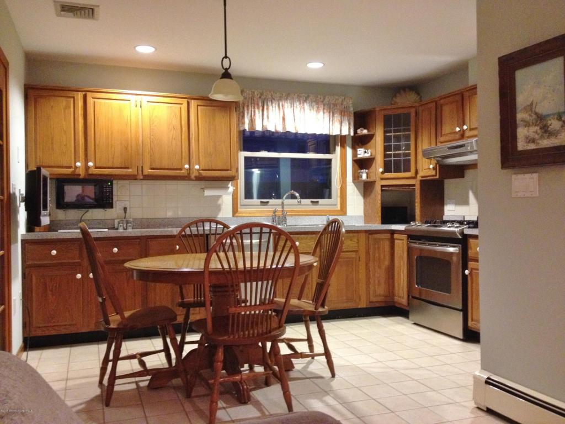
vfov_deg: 40.7
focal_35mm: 35
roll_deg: +0.7
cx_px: 282
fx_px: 571
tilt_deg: -1.2
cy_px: 212
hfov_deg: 52.6
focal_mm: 4.28
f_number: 2.4
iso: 400
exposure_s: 1/17
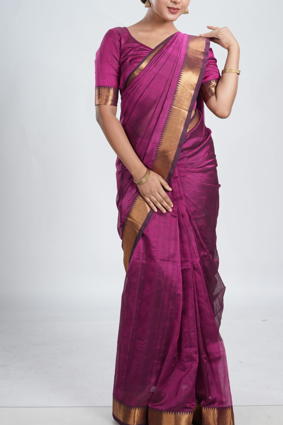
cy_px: 190
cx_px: 162
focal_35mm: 77
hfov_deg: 17.7
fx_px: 908
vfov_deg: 26.3
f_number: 8
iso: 640
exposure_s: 1/160
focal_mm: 57
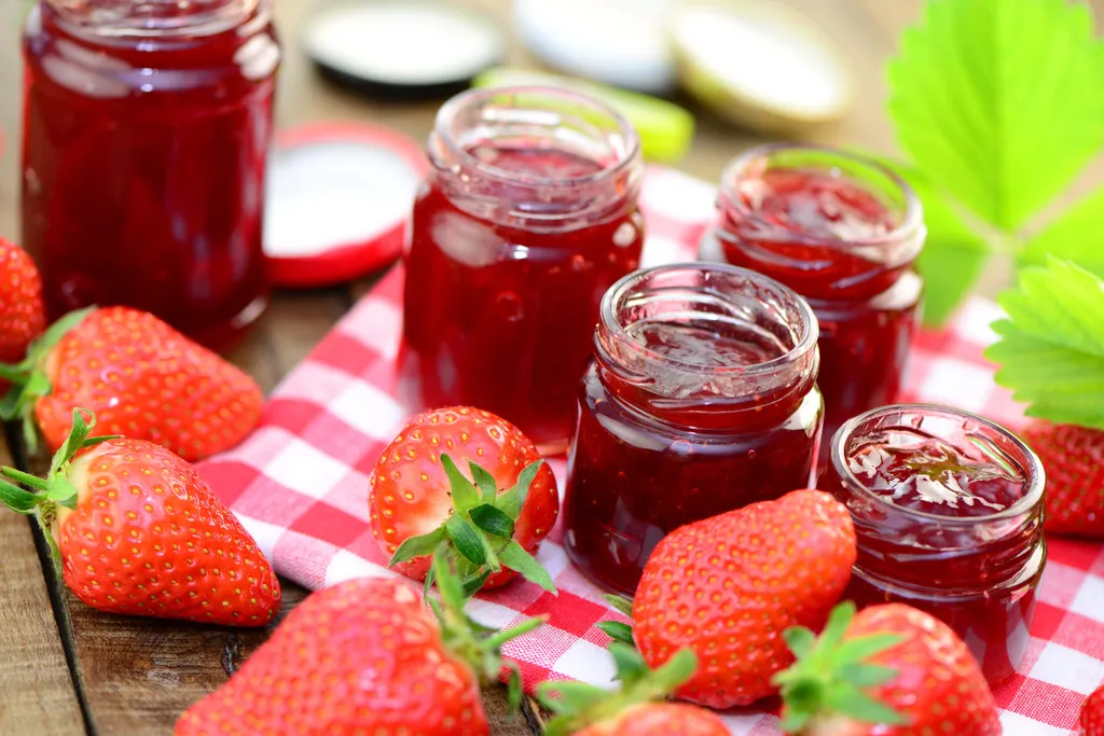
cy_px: 368
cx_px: 552
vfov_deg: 13.0
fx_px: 3220
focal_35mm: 105
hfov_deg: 19.5
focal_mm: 105
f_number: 5
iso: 100
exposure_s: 1/60
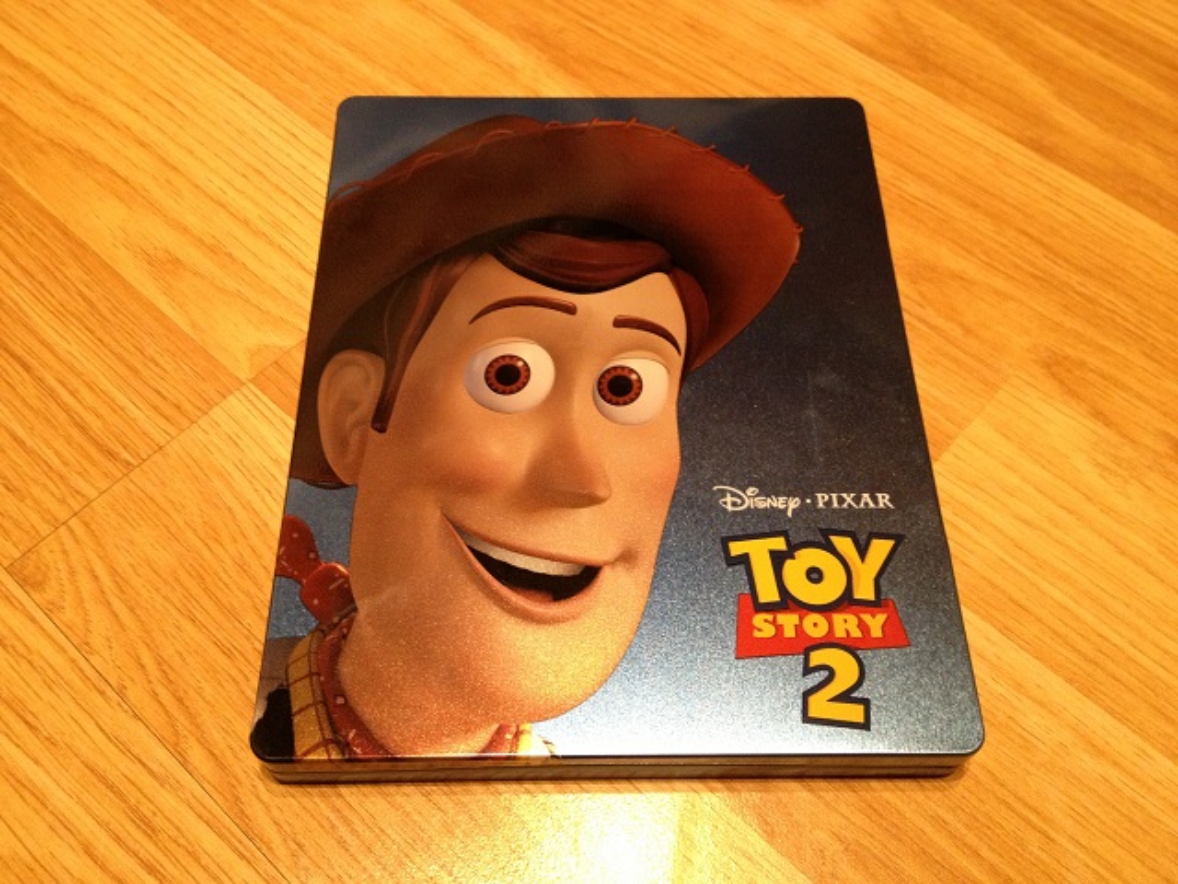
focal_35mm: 35
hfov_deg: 52.6
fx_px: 1191
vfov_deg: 40.7
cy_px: 442
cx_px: 589
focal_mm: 4.28
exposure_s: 1/20
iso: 250
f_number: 2.4
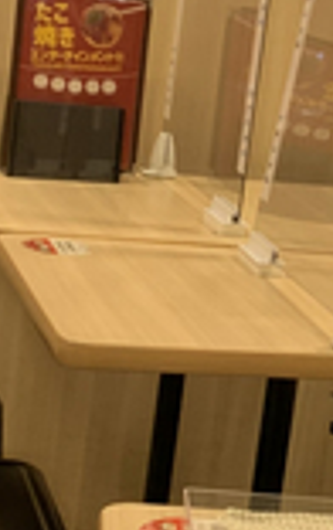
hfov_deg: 9.1
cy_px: 153
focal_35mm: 141
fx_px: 2040
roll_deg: -8.3
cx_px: 472
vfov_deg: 14.8
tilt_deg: -8.6
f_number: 1.8
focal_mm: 4.25
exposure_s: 1/50
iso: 50
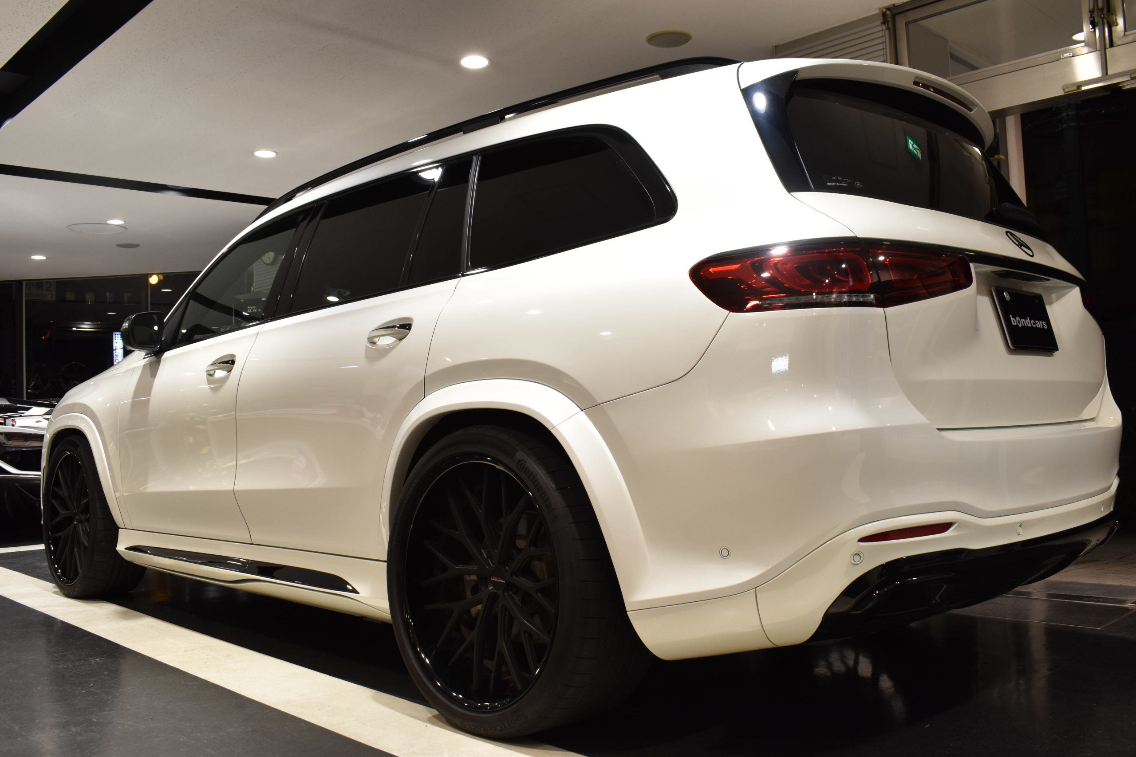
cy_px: 378
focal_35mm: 32
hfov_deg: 59.5
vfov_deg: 41.7
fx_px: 994
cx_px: 568
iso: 500
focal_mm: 21
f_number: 8
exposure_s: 1/30
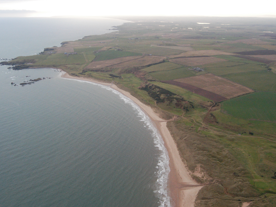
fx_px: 275
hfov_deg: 53.2
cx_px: 137
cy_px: 103
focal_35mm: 35
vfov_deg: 41.2
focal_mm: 21
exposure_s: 1/320
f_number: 9
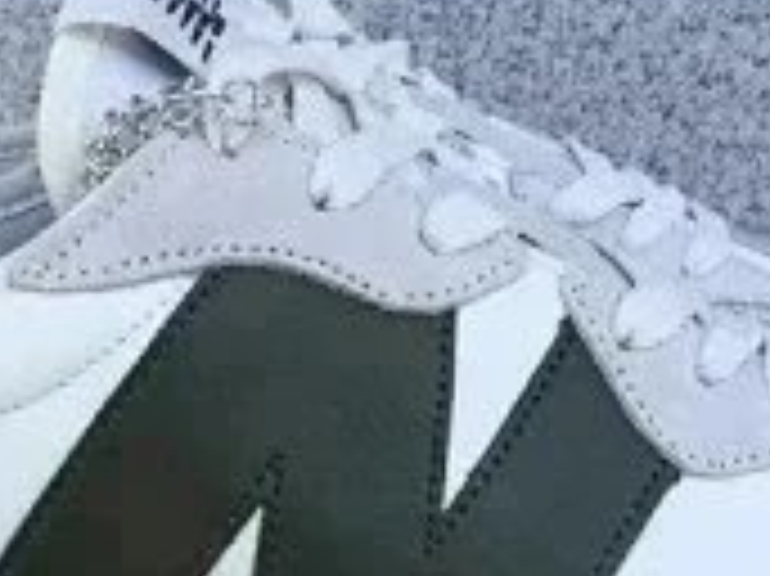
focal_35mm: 109
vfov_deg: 13.0
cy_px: 801
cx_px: 392
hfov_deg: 18.1
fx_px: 2423
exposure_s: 1/543
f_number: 2.4
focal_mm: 3.3
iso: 25
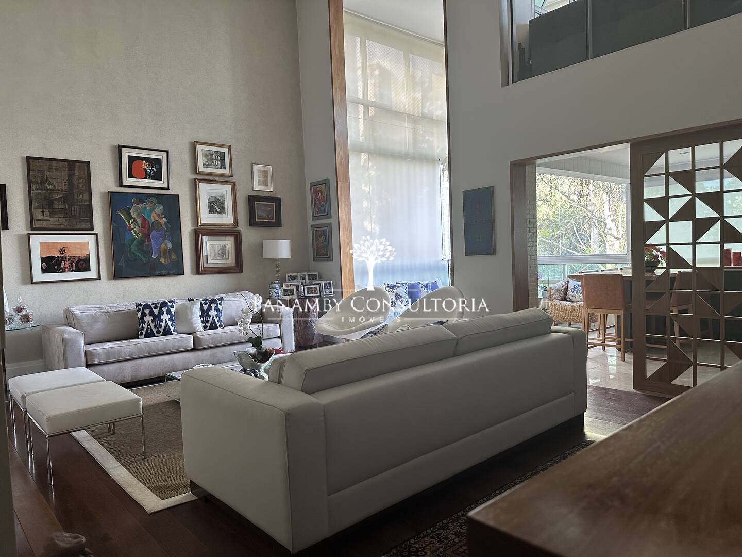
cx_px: 371
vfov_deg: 56.8
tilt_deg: -2.8
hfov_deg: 71.6
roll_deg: +2.5
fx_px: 514
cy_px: 278
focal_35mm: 24
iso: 200
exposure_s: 1/120
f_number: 1.78
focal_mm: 6.86
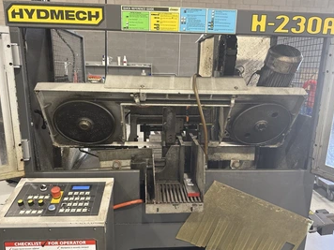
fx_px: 261
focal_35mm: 27
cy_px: 130
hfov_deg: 65.3
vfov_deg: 51.3
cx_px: 168
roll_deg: -1.6
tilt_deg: -13.0
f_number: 1.78
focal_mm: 6.76
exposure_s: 1/60
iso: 320
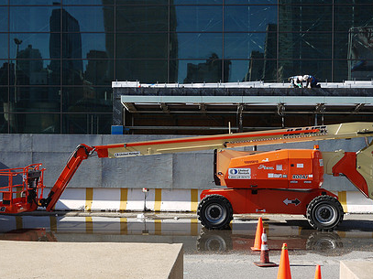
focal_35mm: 57
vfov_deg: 25.6
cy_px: 160
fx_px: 614
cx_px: 202
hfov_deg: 33.8
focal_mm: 20
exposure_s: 1/125
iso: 100
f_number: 10
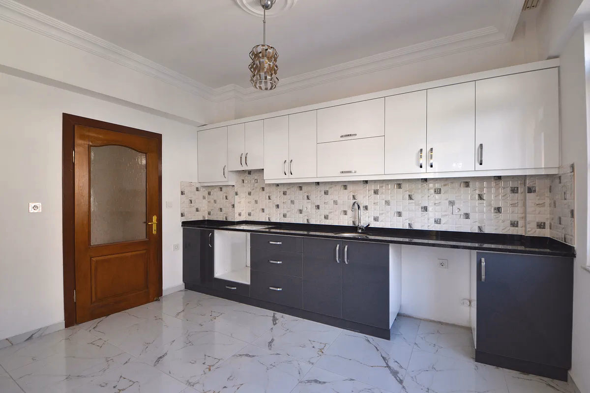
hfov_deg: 100.4
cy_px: 196
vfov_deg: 77.3
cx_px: 295
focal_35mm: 15
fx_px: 246
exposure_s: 1/60
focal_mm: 10
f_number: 5.6
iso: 400
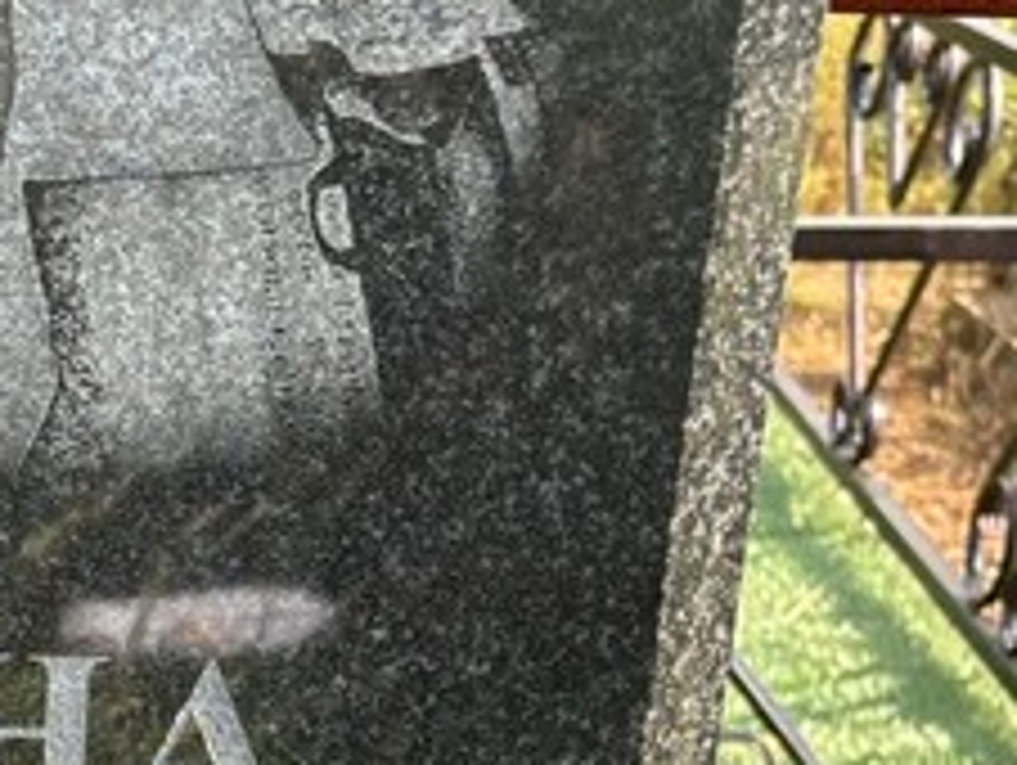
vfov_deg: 15.4
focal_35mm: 92
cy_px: 986
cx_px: -423
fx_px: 2706
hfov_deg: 19.1
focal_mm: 5.96
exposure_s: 1/450
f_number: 1.6
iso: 50
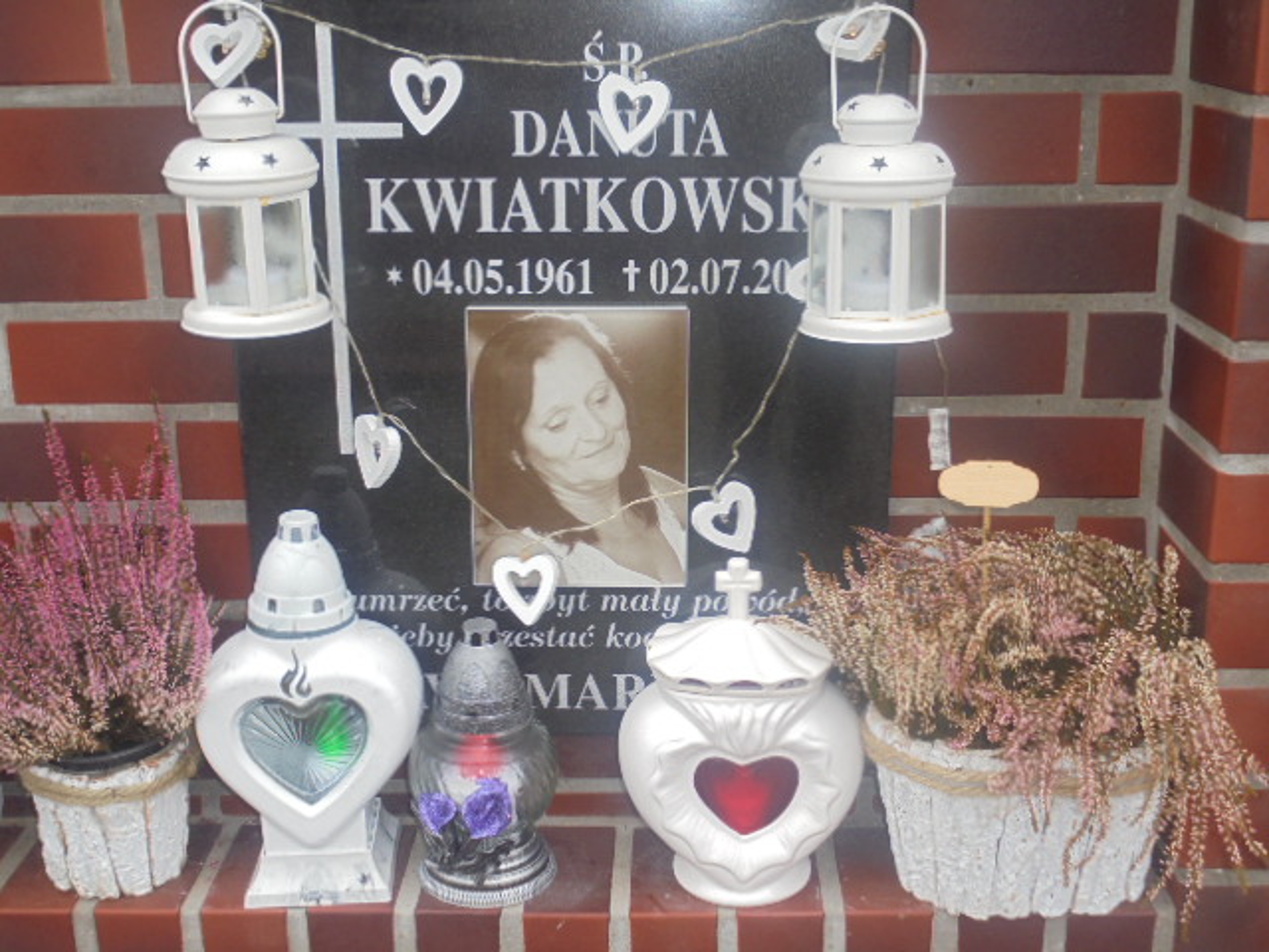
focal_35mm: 43
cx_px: 634
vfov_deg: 33.6
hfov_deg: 43.9
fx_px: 1576
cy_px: 476
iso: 100
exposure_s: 1/30
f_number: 4.5
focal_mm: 7.8
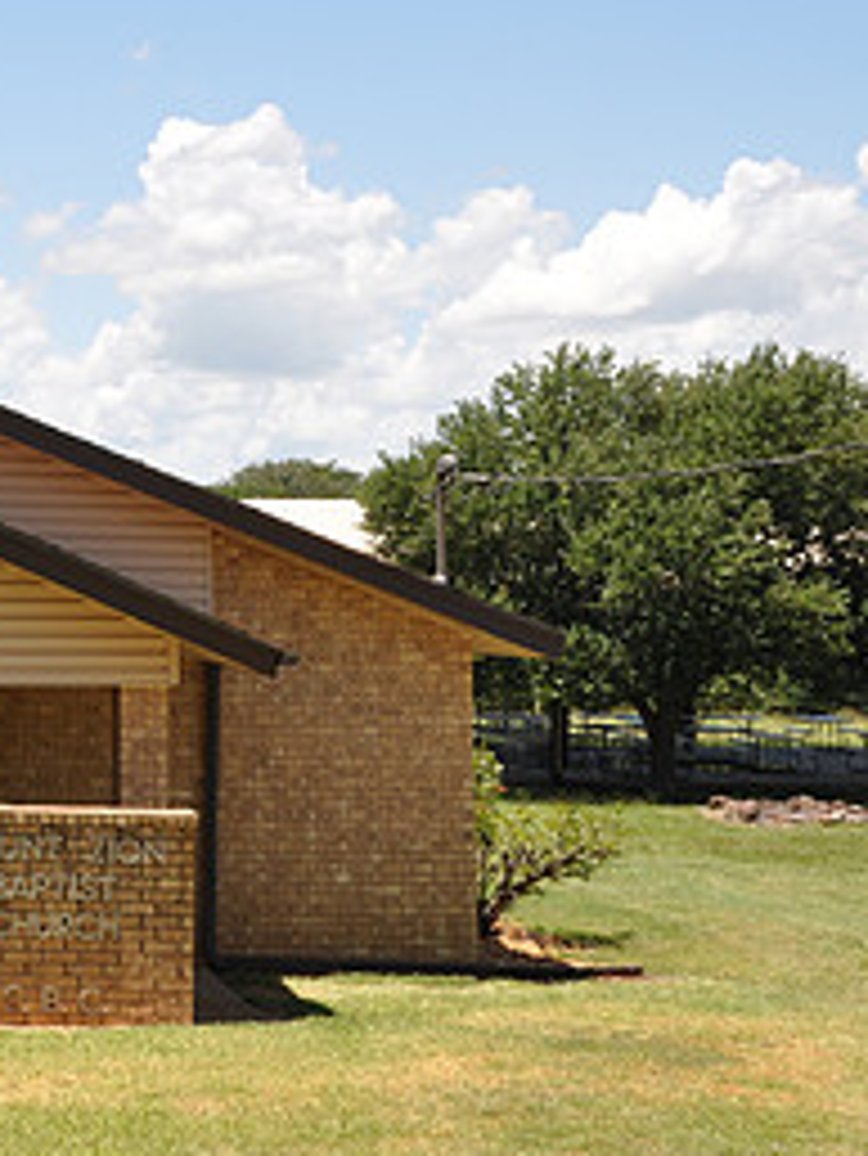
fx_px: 3040
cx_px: -346
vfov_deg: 21.5
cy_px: 493
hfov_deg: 15.3
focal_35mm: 91
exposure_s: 1/80
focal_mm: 28
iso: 200
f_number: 9
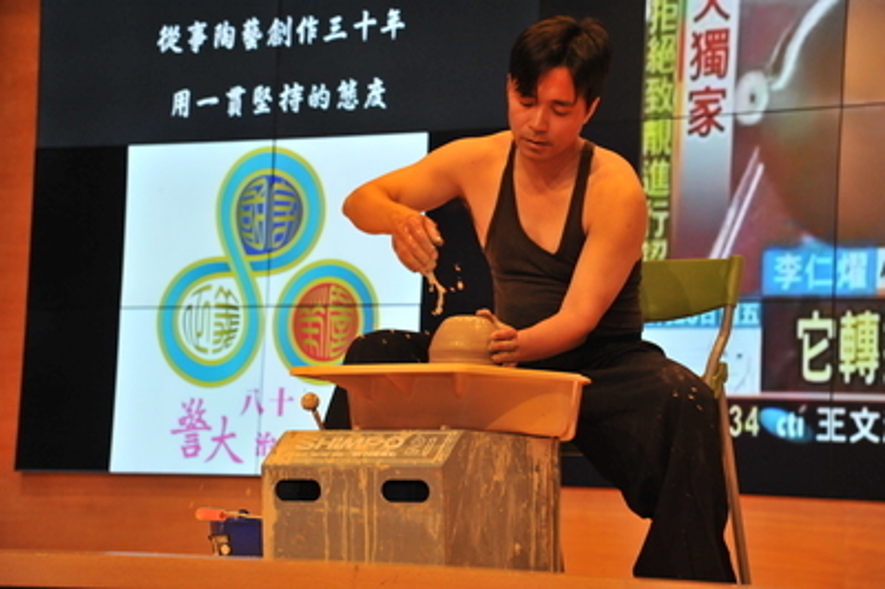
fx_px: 2456
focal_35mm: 100
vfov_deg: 13.7
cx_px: 442
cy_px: 294
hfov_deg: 20.4
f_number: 8
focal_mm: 100
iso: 3200
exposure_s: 1/160
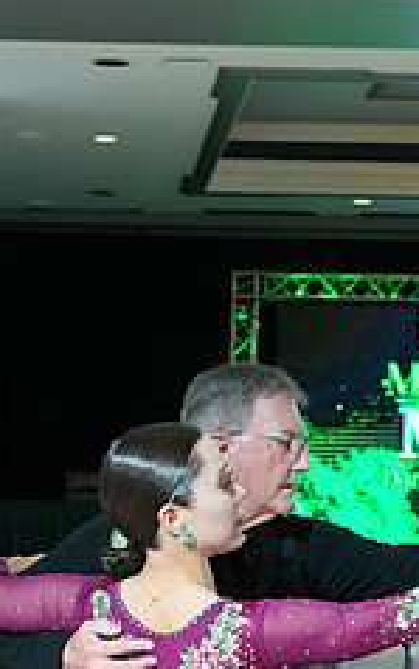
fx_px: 1770
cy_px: 787
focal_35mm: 97
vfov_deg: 20.2
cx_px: 179
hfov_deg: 13.5
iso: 4000
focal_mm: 39
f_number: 5
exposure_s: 1/400
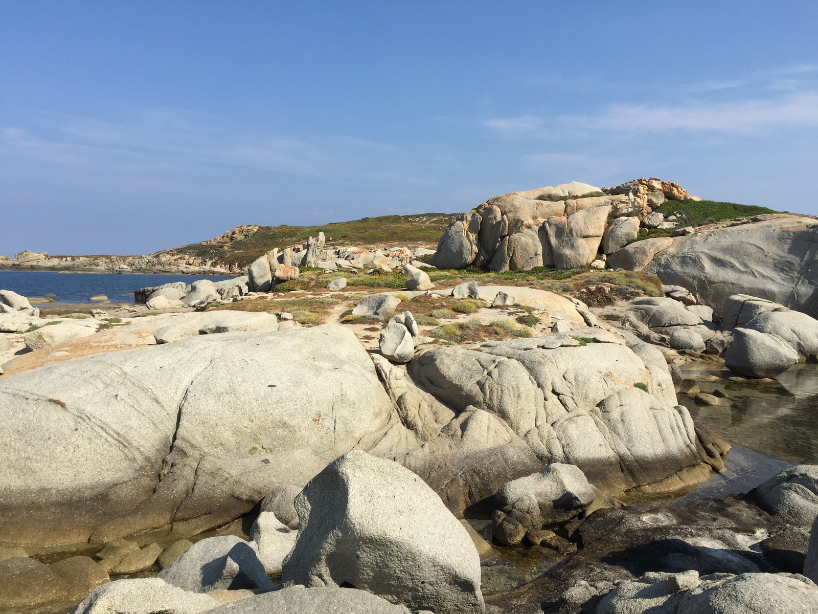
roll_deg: -2.2
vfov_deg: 48.2
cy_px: 307
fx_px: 685
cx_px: 409
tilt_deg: -2.8
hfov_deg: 61.7
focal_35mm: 29
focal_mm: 4.15
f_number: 2.2
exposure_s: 1/2825
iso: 32
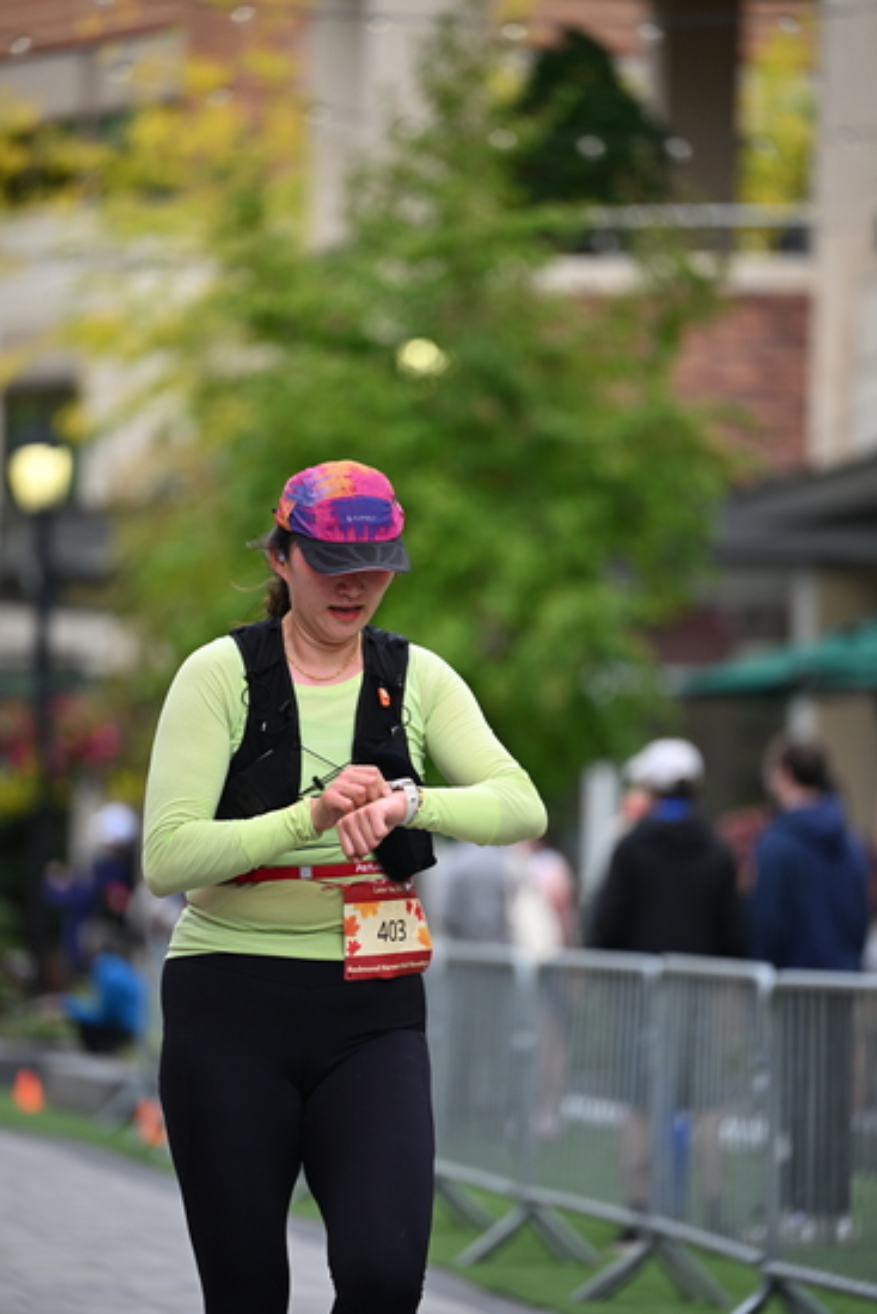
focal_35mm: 195
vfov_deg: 10.5
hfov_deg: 7.0
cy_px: 657
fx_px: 7121
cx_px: 438
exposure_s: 1/2000
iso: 640
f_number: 2.8
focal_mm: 195
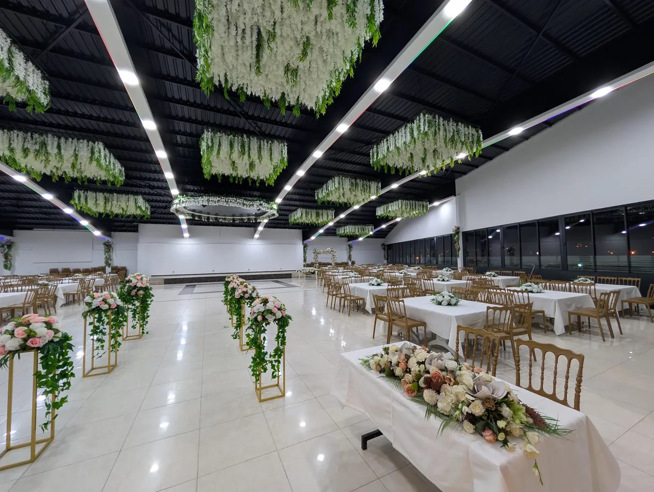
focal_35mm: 12
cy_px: 246
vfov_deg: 94.6
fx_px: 227
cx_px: 327
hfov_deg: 110.5
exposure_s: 1/21.5
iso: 46
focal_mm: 2.02
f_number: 1.7
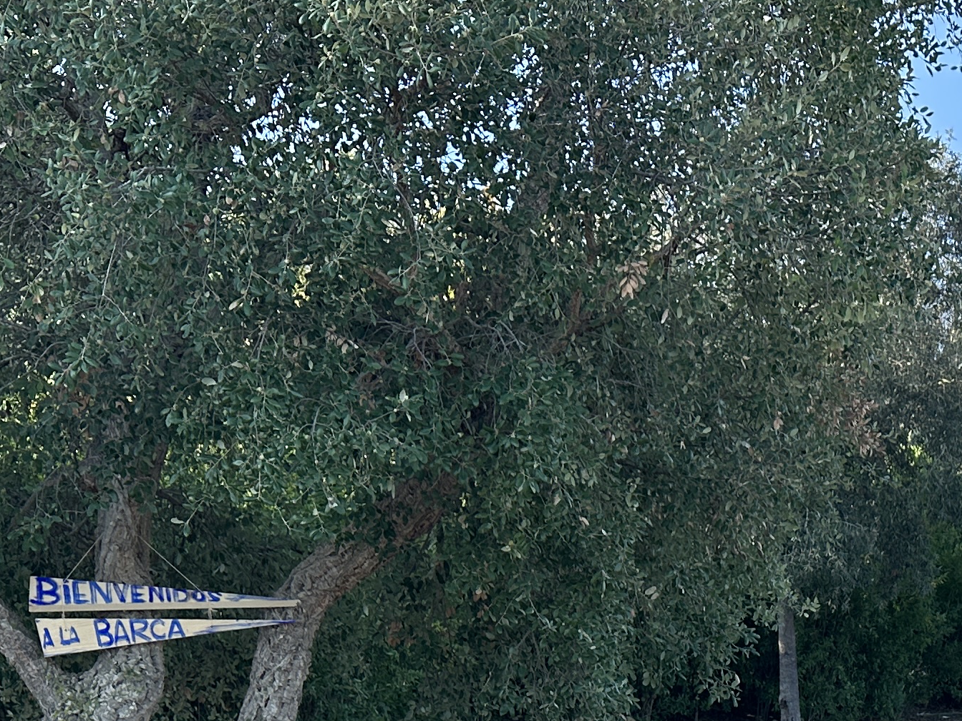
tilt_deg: -12.1
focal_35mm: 72
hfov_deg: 26.1
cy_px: 1029
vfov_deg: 18.5
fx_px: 2001
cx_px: 868
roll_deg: +0.3
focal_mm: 6.86
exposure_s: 1/594
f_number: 1.78
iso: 80
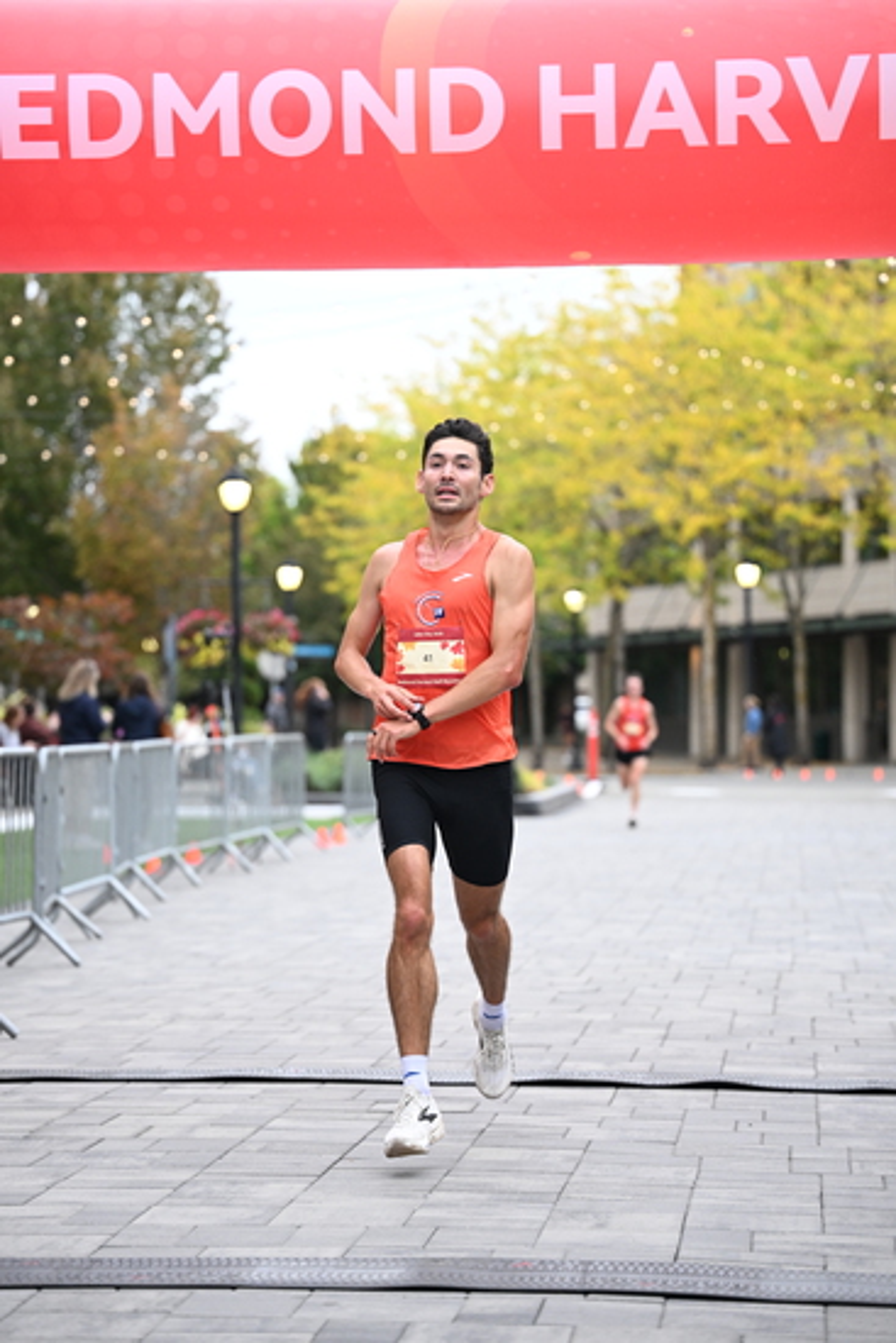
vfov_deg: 21.5
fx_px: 3544
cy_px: 672
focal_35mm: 95
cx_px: 448
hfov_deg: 14.4
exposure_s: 1/800
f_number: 2.8
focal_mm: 95
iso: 1600
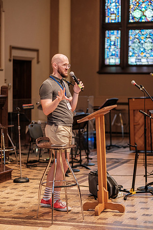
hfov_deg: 16.3
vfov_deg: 24.2
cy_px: 115
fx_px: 535
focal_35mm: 84
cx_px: 76
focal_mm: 56
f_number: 1.4
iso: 1000
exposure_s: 1/125
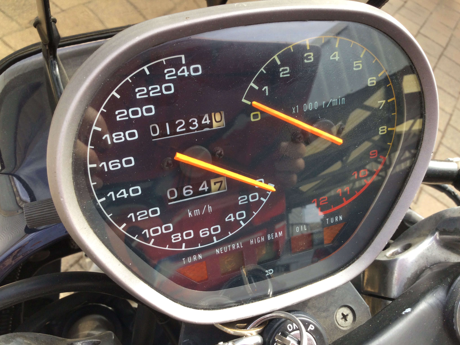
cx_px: 230
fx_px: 412
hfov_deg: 58.4
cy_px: 172
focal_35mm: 31
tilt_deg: -48.9
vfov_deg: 45.4
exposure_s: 1/113
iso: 25
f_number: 2.4
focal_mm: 3.3
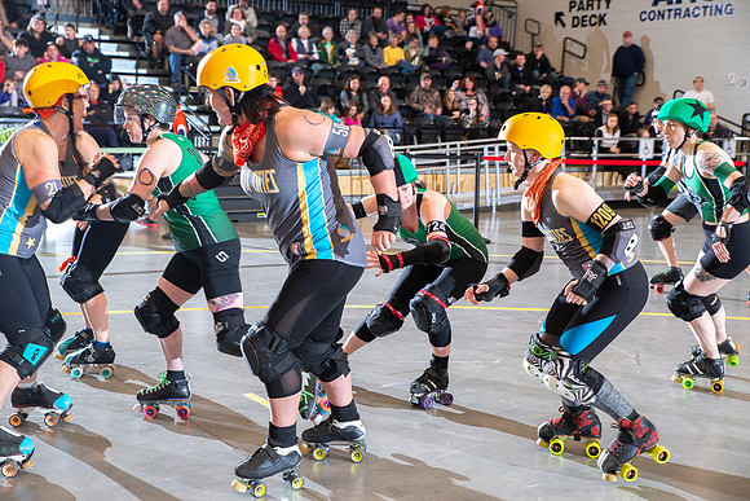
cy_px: 250
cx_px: 375
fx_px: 1146
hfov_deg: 36.2
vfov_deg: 24.6
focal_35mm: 55
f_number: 5.6
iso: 640
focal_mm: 55
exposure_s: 1/160
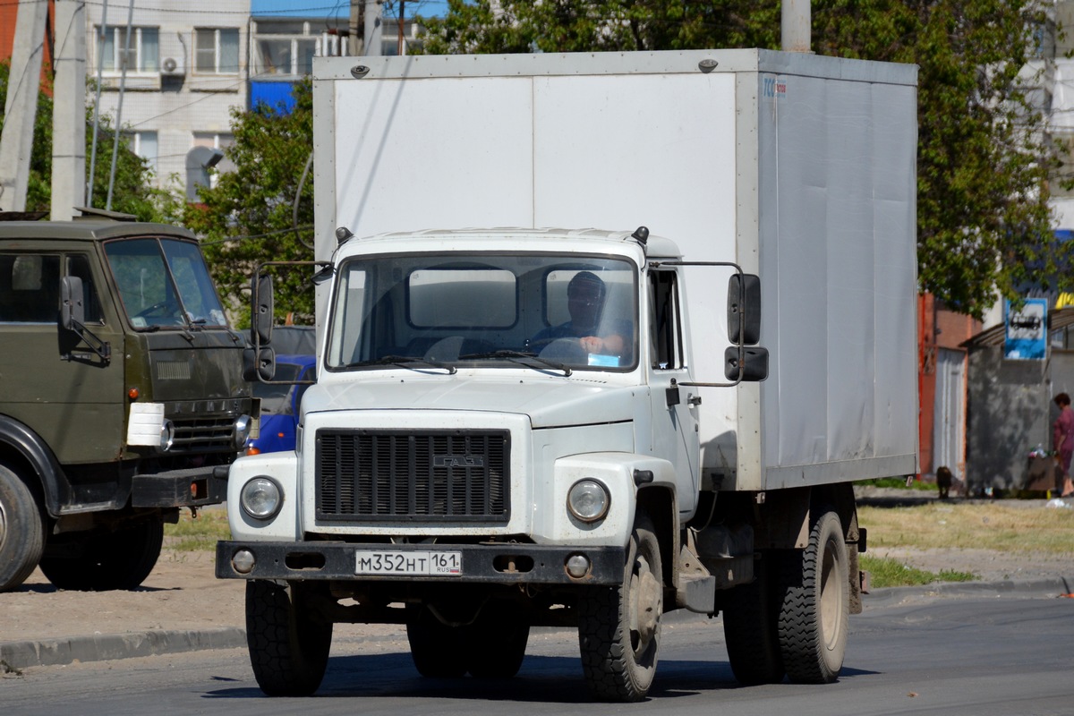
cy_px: 358
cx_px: 537
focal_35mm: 278
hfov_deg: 7.4
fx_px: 8278
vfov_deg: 5.0
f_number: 8
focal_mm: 185
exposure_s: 1/2000
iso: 400
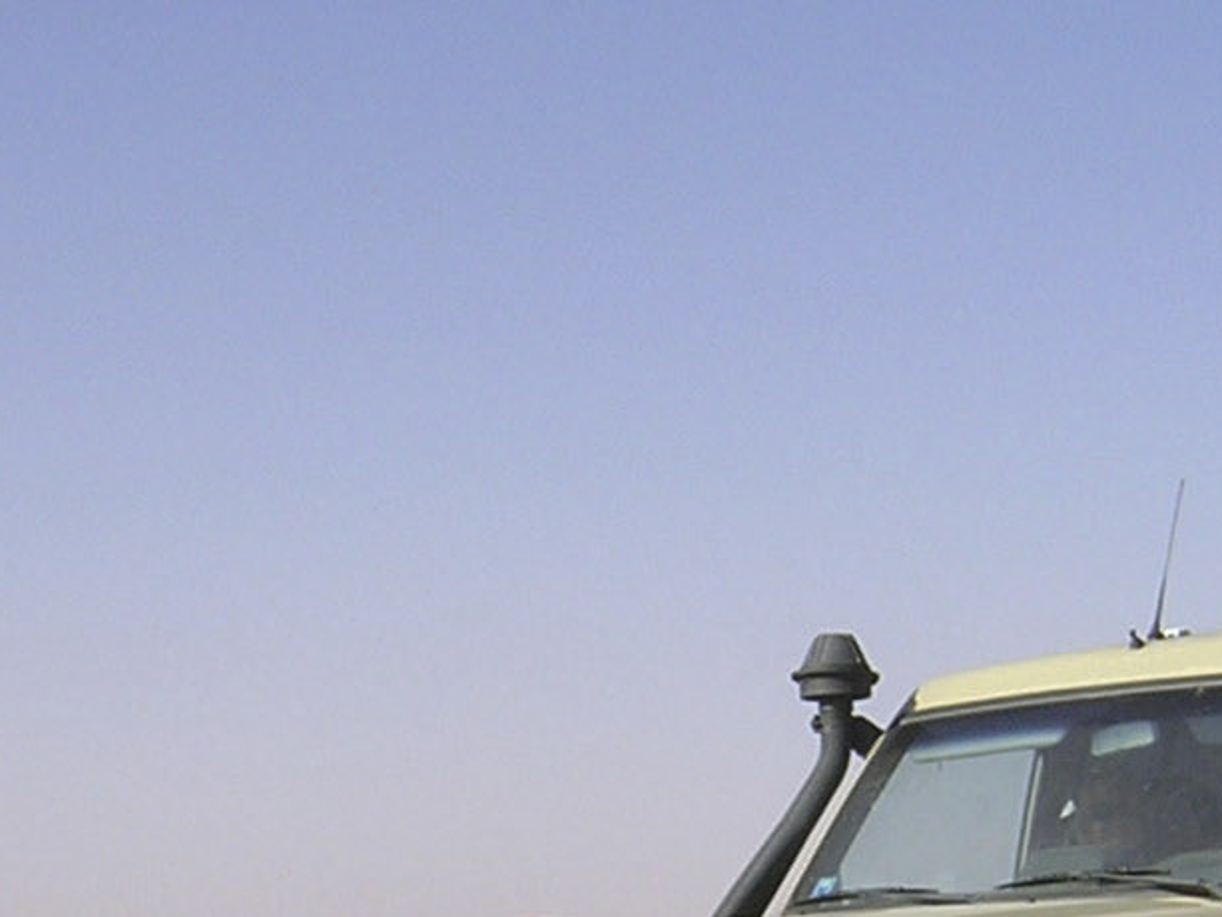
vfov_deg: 15.6
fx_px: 3319
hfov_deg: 20.8
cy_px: 781
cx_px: 706
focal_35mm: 94
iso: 100
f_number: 5.2
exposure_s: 1/428
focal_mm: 4.7
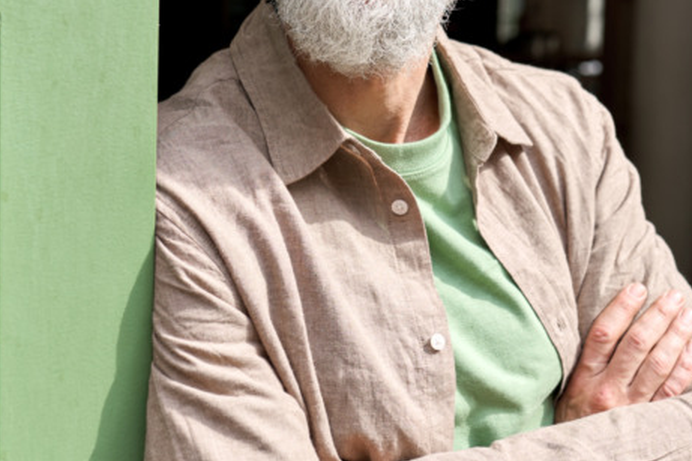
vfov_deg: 17.9
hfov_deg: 26.3
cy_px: 160
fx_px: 1460
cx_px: 515
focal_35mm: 76
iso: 100
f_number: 3.2
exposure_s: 1/400
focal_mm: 35
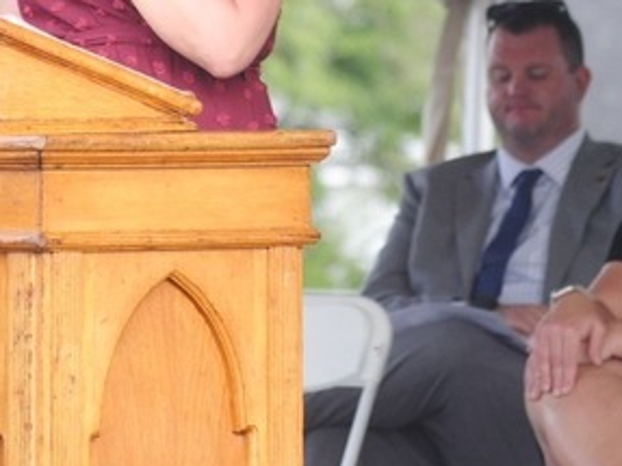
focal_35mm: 491
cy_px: -77
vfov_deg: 3.0
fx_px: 8819
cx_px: 342
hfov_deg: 4.0
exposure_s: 1/125
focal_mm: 122
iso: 200
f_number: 4.8
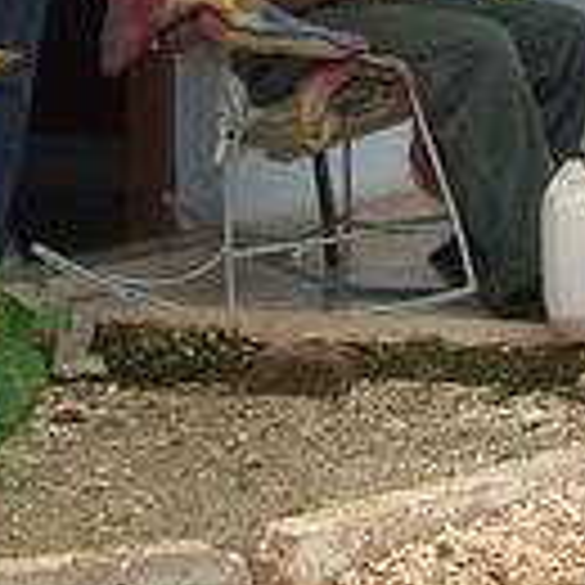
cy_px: -104
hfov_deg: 7.0
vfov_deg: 7.0
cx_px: 652
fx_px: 4742
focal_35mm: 248
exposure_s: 1/160
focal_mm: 11.8
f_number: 3.6
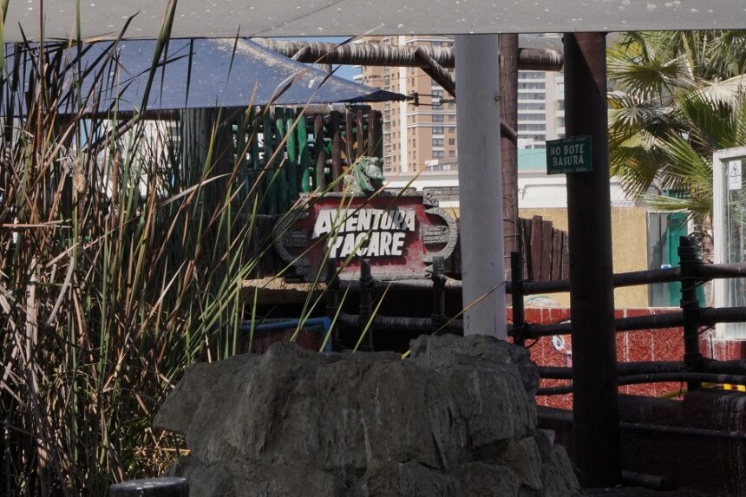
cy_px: 248
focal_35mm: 105
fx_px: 2175
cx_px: 373
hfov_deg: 19.5
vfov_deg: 13.0
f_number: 22
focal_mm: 70
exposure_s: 1/500
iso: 1250
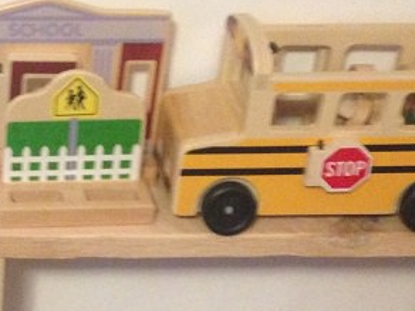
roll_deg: -0.5
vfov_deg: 12.9
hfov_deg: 16.8
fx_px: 1355
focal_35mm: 113
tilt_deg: -34.0
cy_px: 321
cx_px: -50
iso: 400
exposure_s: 1/20
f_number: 2.4
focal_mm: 4.12
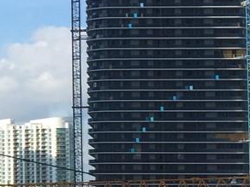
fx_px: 1148
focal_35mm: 159
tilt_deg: +2.6
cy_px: 131
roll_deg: -0.8
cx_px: -245
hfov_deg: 11.3
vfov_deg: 9.3
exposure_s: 1/1276
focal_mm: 4.15
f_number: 2.2
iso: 32
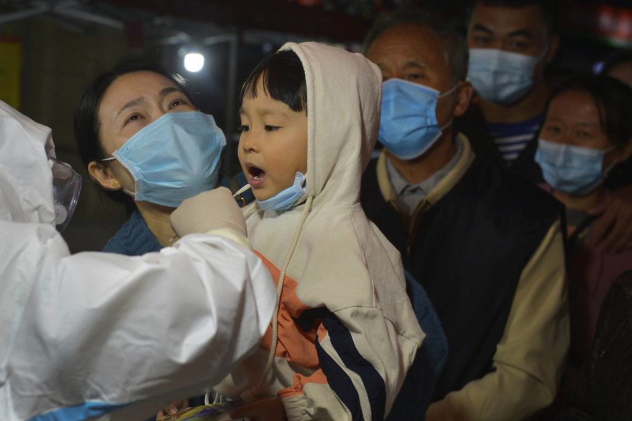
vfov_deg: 24.6
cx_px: 316
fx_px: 965
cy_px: 210
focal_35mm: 55
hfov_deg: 36.3
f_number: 3.5
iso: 800
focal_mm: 55
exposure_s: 1/160
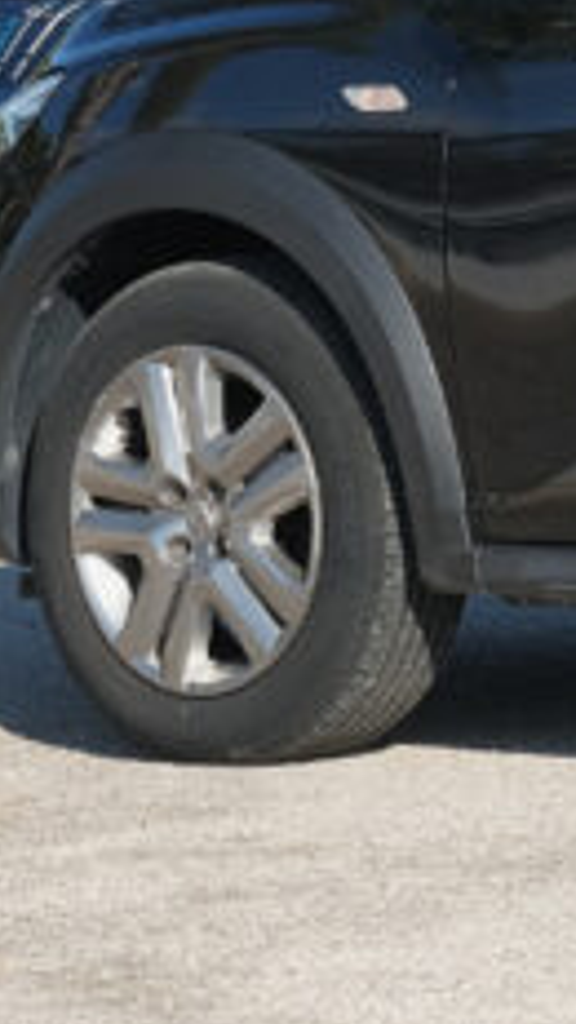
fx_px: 7437
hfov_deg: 4.3
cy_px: 51
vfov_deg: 7.8
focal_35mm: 274
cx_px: 1484
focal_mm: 39.6
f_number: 9
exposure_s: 1/180
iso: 160
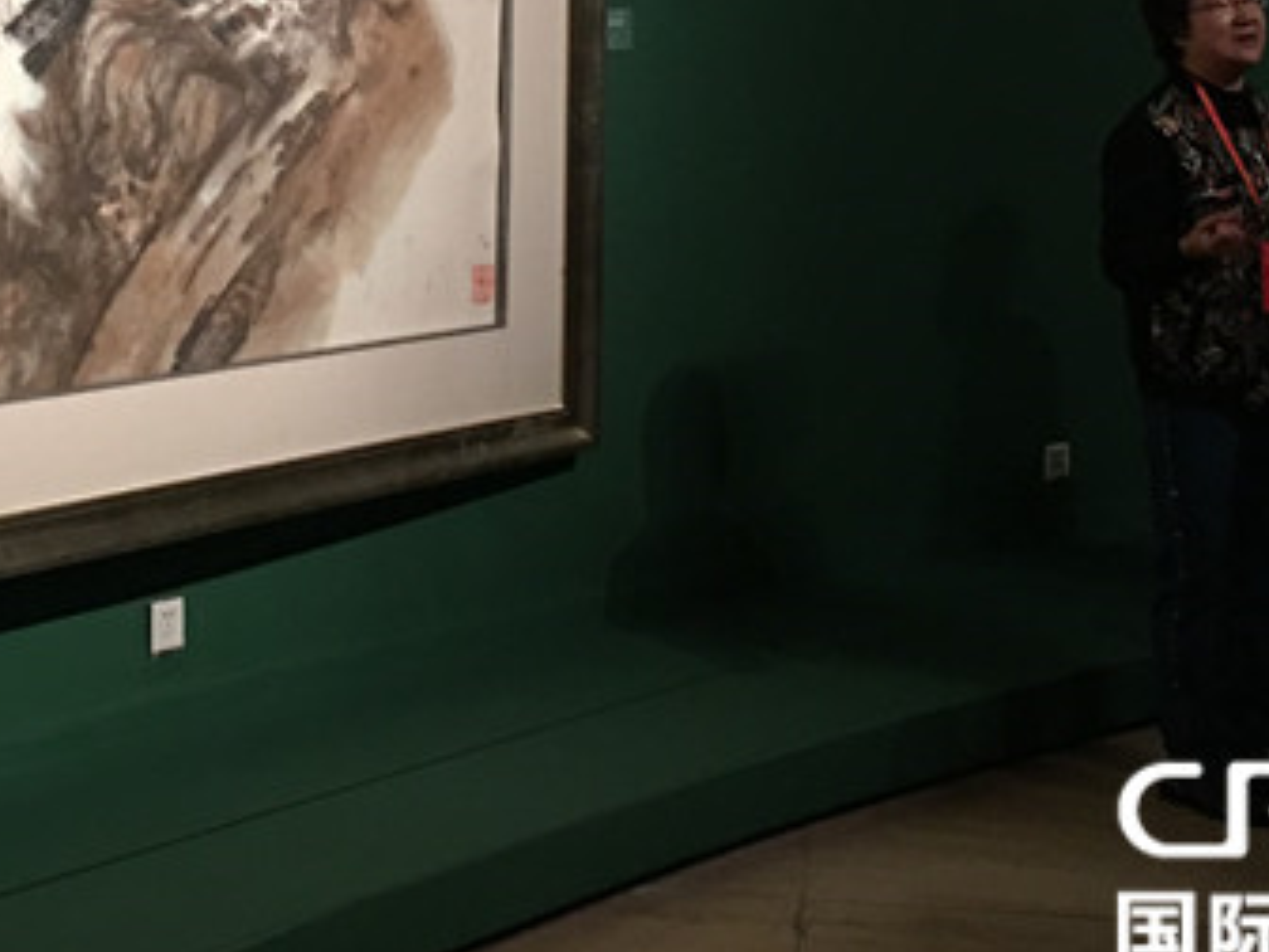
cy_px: -113
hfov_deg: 23.7
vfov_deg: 17.4
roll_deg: -0.2
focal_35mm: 82
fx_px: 3006
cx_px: 374
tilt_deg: +3.8
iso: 125
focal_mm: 4.15
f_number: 2.2
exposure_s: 1/17
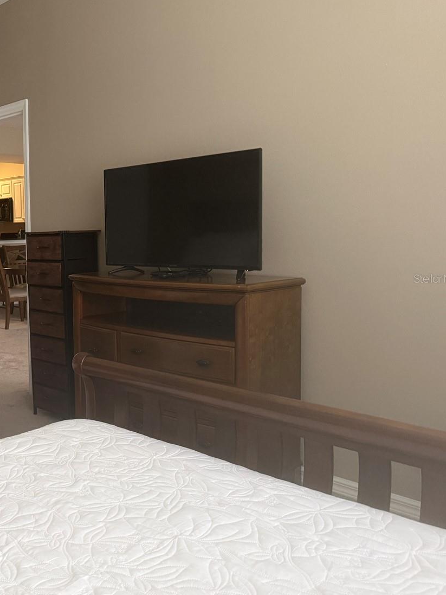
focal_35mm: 35
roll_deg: +1.7
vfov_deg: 52.6
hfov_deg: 37.6
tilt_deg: -4.6
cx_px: 31
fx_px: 601
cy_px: 278
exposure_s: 1/60
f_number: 1.78
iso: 400
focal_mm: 6.76
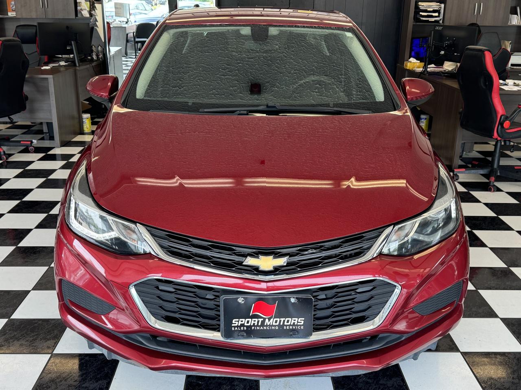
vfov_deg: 37.7
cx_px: 260
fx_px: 572
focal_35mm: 38
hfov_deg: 49.0
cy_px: 195
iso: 64
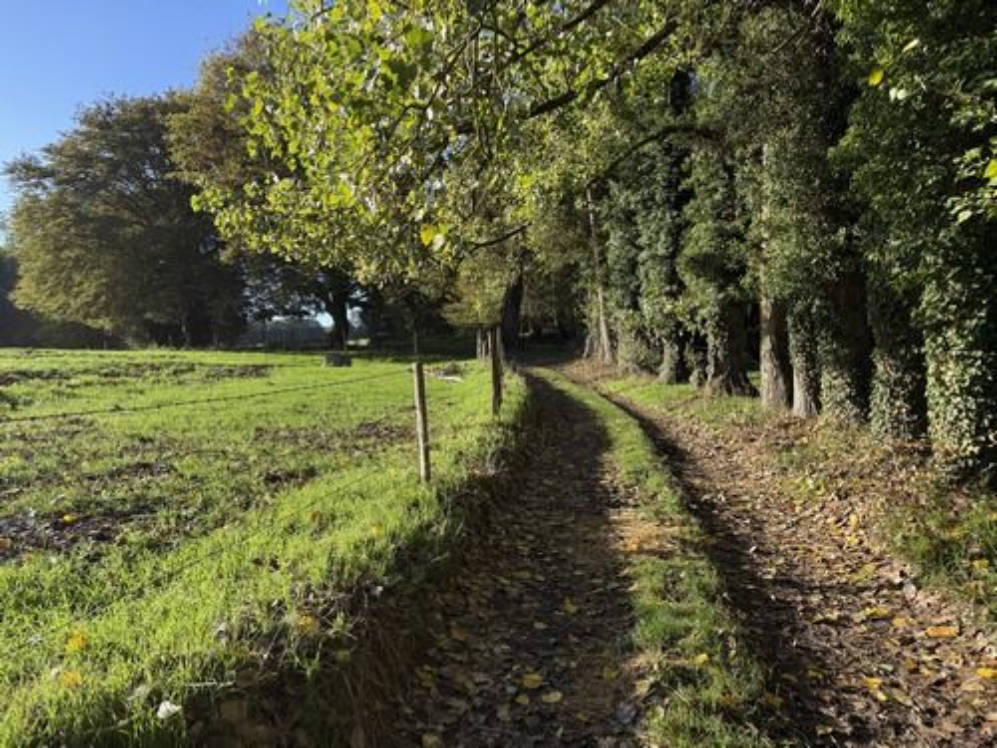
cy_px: 374
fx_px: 691
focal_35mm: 24
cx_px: 498
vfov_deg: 56.8
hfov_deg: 71.6
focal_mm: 6.76
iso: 100
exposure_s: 1/1314
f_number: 1.78
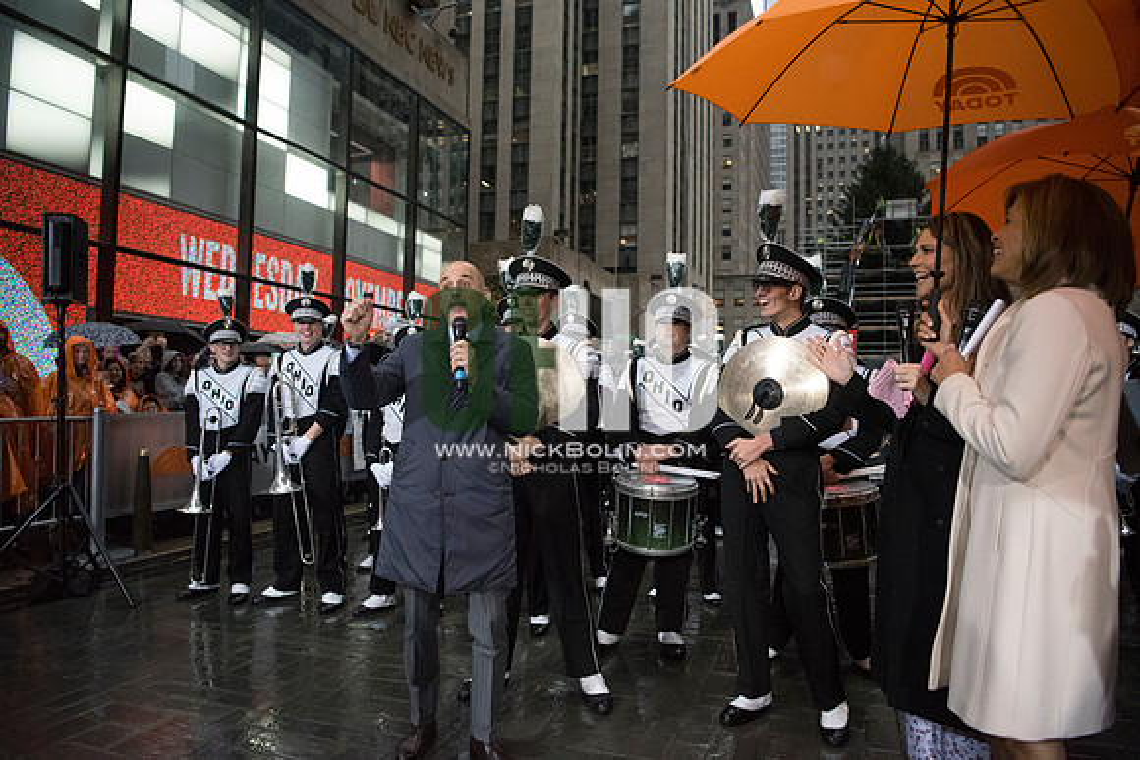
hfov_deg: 73.7
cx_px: 570
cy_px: 380
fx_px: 760
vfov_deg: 53.2
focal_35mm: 24
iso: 10000
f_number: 2.8
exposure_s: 1/4000
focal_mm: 24
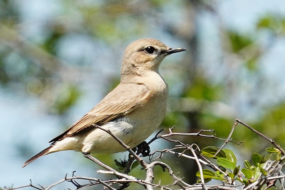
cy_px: 94
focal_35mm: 610
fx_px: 4829
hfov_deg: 3.4
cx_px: 144
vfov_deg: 2.3
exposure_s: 1/2000
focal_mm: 600
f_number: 7.1
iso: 800
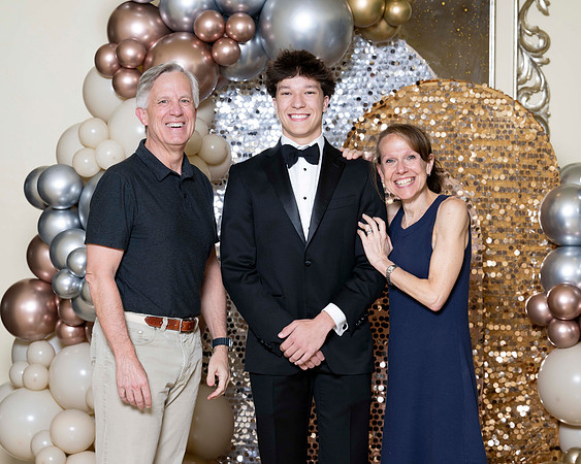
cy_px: 234
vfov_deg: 14.1
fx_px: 1878
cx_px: 318
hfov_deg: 17.6
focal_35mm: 109
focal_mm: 90
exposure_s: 1/200
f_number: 5.6
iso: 250
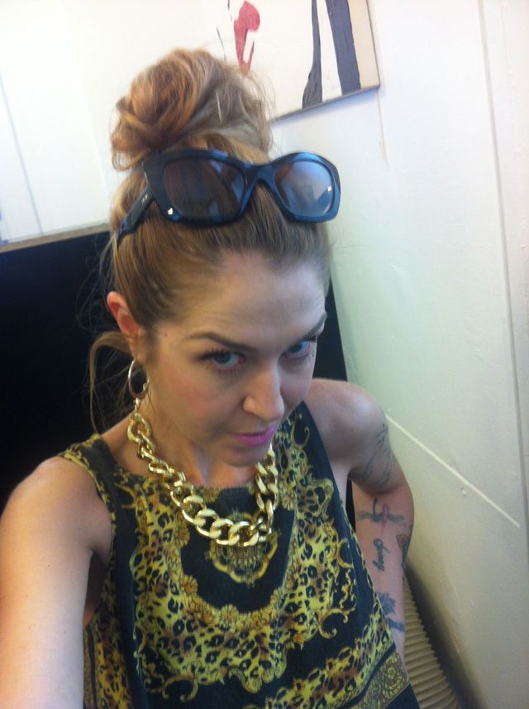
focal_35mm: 35
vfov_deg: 52.7
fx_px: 715
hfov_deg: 40.6
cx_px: 264
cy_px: 354
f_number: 2.8
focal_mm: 3.85
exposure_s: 1/15
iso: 125
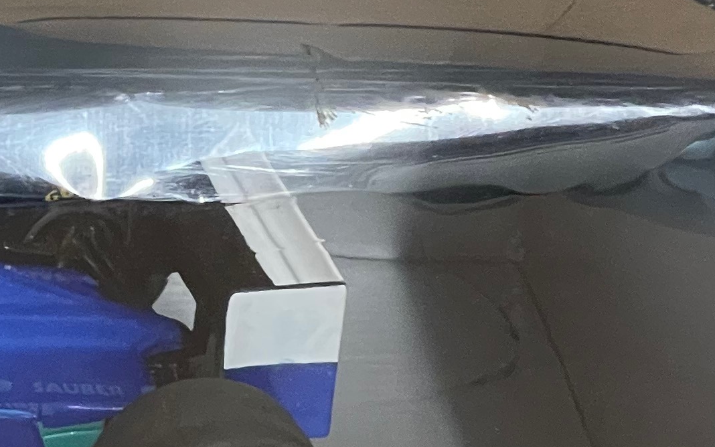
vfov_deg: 6.3
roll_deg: -1.5
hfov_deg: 9.8
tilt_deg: -24.8
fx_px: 4054
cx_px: -349
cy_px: 183
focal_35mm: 208
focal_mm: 6
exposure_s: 1/50
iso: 500
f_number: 2
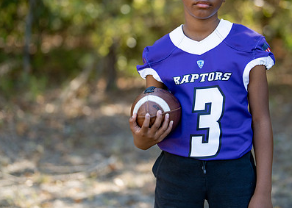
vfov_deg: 16.5
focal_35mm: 86
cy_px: 56
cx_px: 195
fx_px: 713
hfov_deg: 23.1
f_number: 1.2
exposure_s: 1/1600
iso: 100
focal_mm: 50
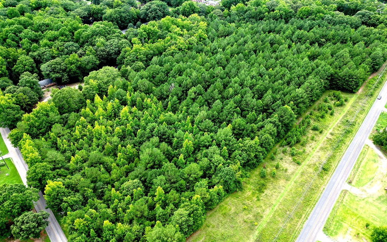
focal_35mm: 26
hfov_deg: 70.4
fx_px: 274
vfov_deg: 47.6
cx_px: 196
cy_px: 127
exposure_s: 1/640
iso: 100
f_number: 1.7
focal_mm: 6.72
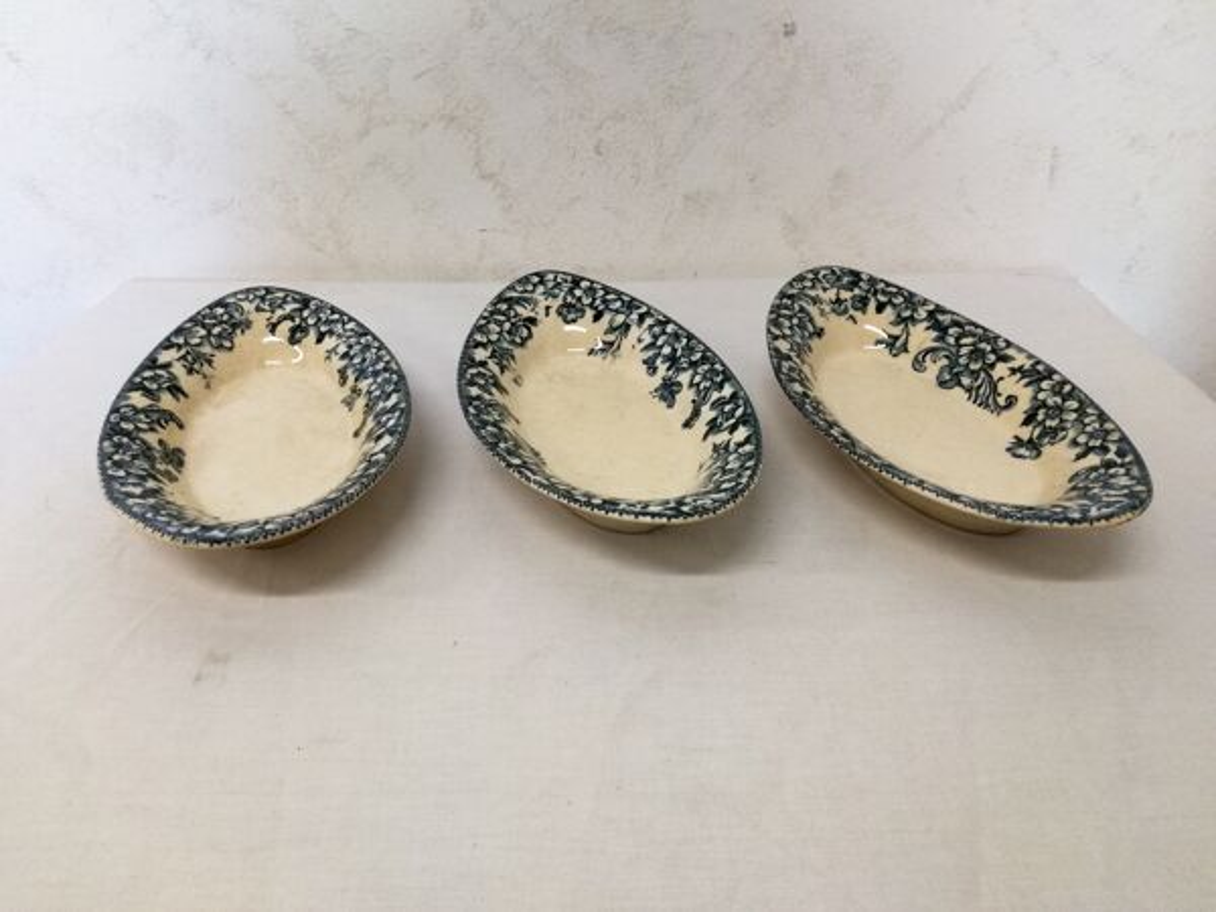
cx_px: 608
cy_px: 456
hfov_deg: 71.6
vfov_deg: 56.8
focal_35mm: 24
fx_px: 843
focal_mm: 2.38
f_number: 2.2
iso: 64
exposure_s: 1/50
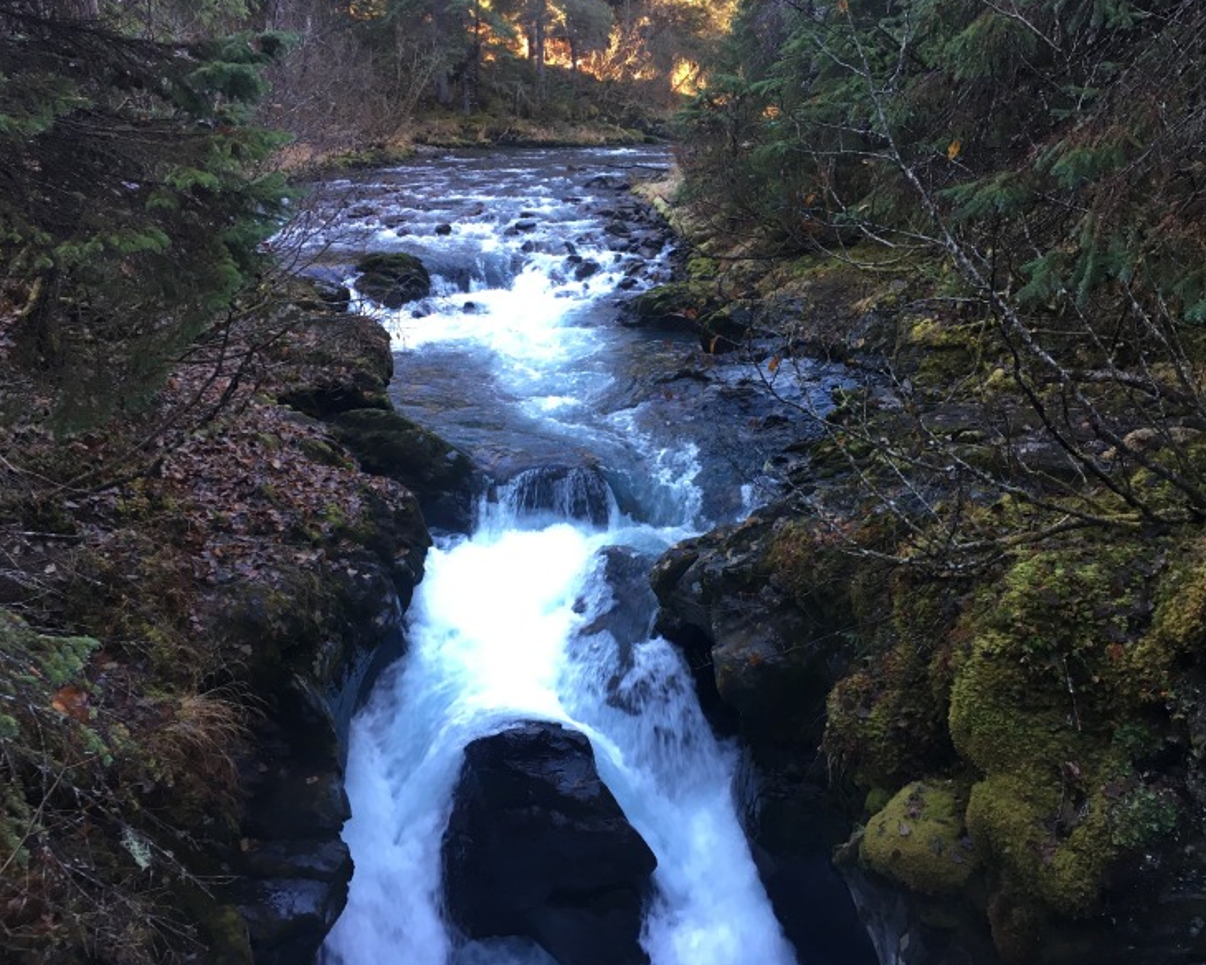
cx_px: 653
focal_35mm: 31
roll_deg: +0.9
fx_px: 1106
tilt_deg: -19.8
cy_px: 478
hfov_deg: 57.1
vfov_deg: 47.1
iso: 64
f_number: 2.2
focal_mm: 4.15
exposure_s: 1/30
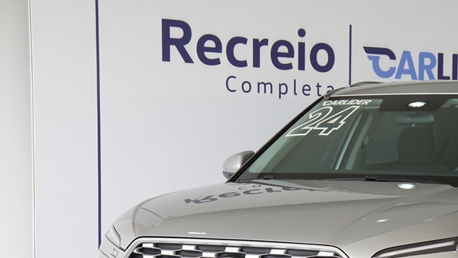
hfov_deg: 18.4
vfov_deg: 10.5
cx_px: 404
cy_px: 260
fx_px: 1396
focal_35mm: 115
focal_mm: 41
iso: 100
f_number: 4.5
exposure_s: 1/80
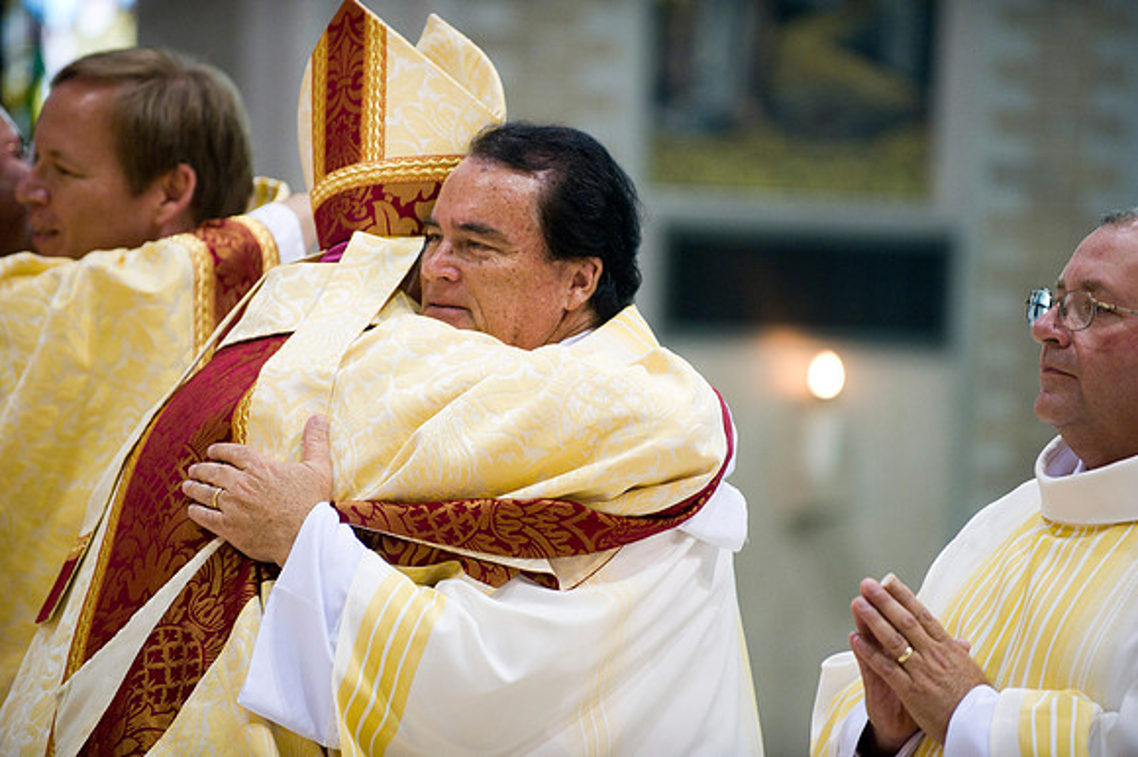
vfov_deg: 6.9
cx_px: 569
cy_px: 378
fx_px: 6318
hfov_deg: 10.3
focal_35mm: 200
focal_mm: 200
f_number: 2.8
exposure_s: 1/125
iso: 2000
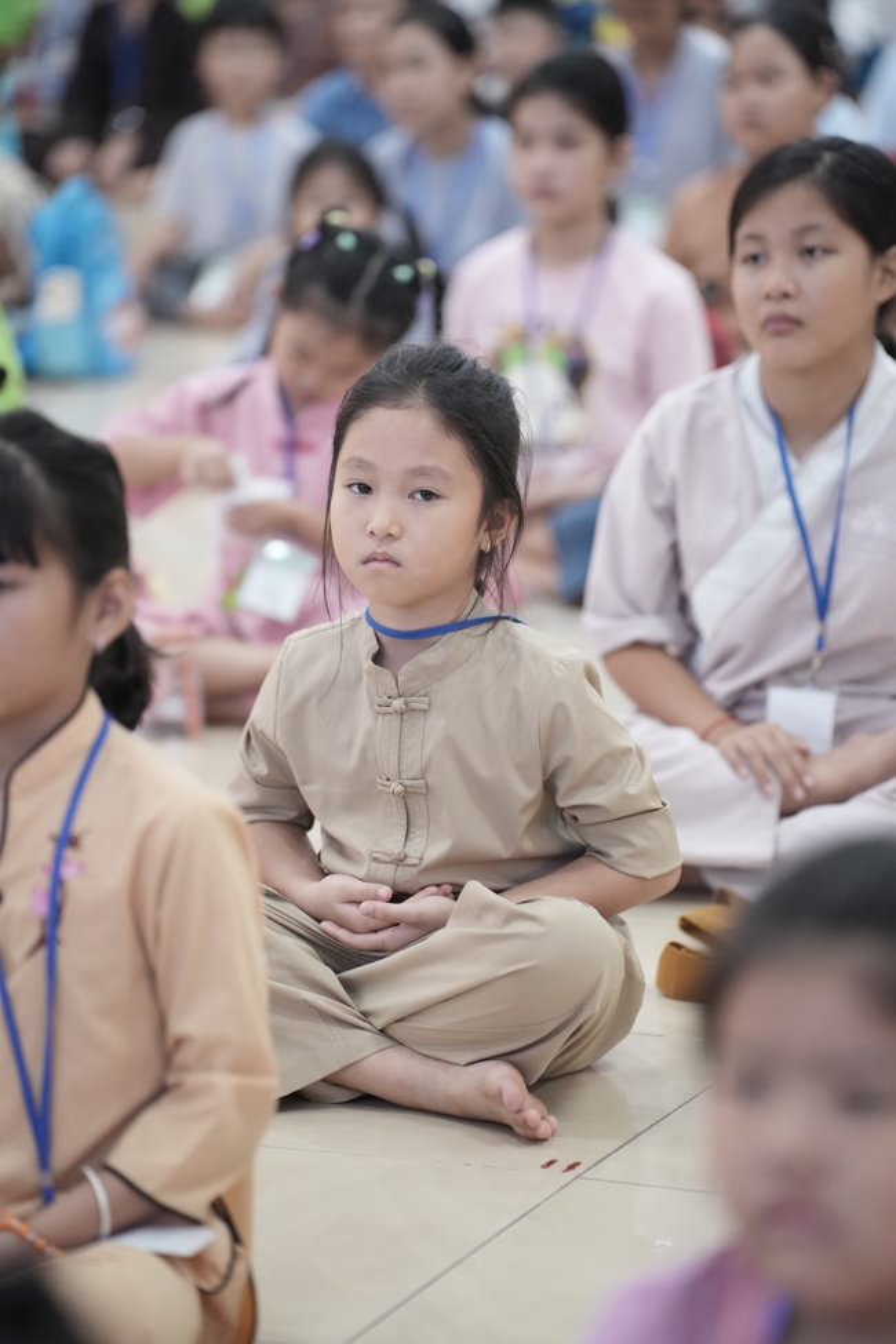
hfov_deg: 9.1
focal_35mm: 150
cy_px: 672
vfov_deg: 13.7
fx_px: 5600
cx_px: 448
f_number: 2.8
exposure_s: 1/160
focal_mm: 150
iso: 4000
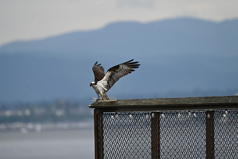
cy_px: 80
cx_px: 119
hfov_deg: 3.4
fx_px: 3967
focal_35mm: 600
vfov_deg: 2.3
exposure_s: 1/640
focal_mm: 600
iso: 140
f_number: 6.3
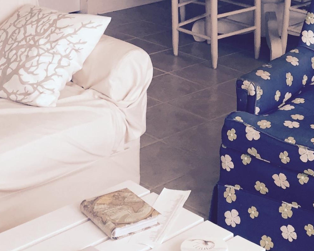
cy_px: -69
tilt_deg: -9.0
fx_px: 790
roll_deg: -2.5
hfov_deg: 22.2
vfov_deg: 17.1
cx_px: 241
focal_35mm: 85
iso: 32
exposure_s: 1/40
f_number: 2.2
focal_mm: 4.15
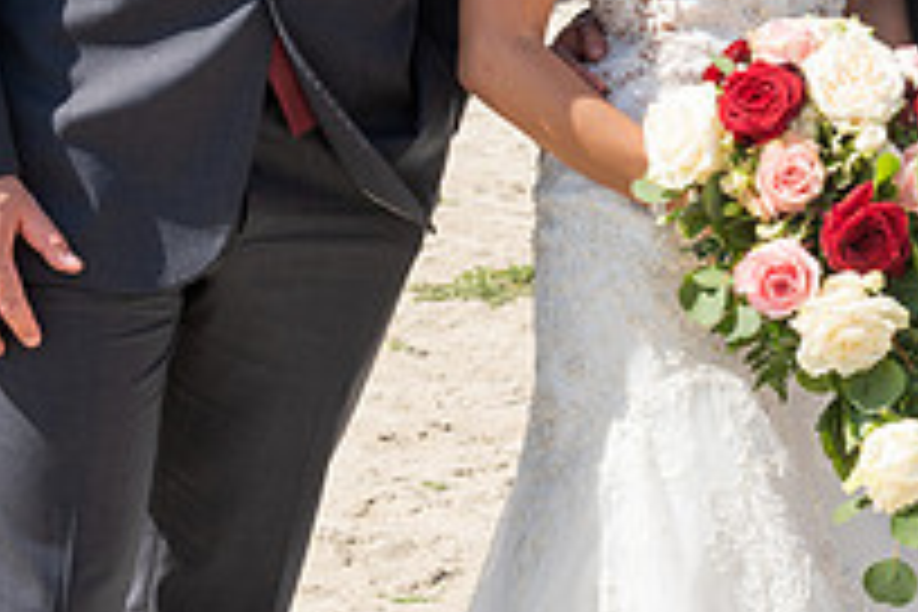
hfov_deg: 14.4
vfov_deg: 9.5
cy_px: -173
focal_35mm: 142
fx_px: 3621
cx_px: 742
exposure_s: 1/200
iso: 200
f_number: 11
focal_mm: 50
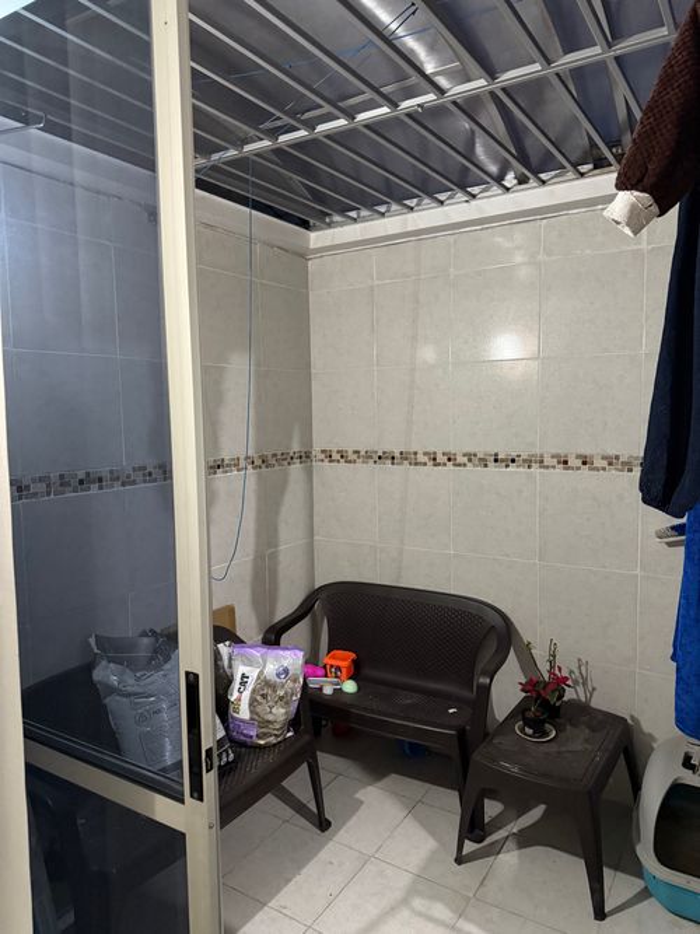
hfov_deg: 56.8
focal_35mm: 24
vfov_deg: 71.6
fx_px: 647
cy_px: 467
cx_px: 350
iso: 800
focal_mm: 6.76
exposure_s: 1/30
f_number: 1.78
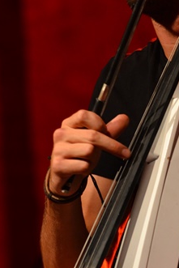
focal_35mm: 422
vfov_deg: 4.9
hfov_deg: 3.3
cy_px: 40
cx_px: 157
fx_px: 3144
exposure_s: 1/125
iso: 1600
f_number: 5.6
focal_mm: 155
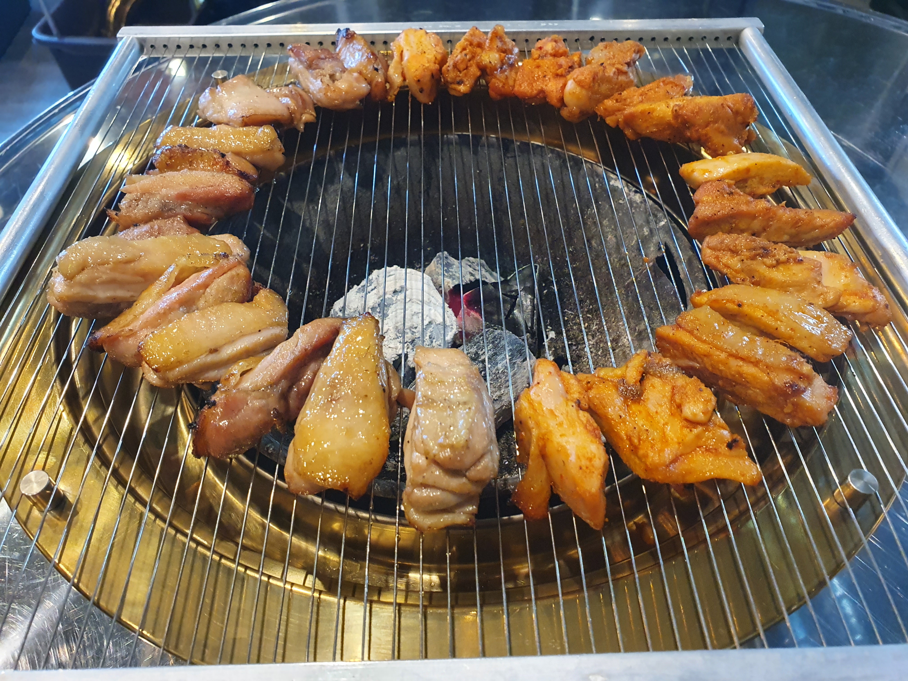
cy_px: 340
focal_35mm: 26
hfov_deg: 67.3
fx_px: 682
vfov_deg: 53.1
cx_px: 454
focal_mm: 4.32
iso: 640
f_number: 2.4
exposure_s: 1/40
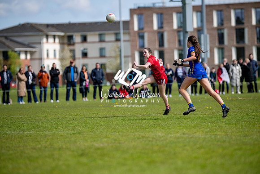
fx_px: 1734
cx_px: 130
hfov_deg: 8.6
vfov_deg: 5.7
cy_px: 87
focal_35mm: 240
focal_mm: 240
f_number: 2.8
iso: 250
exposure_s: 1/6400
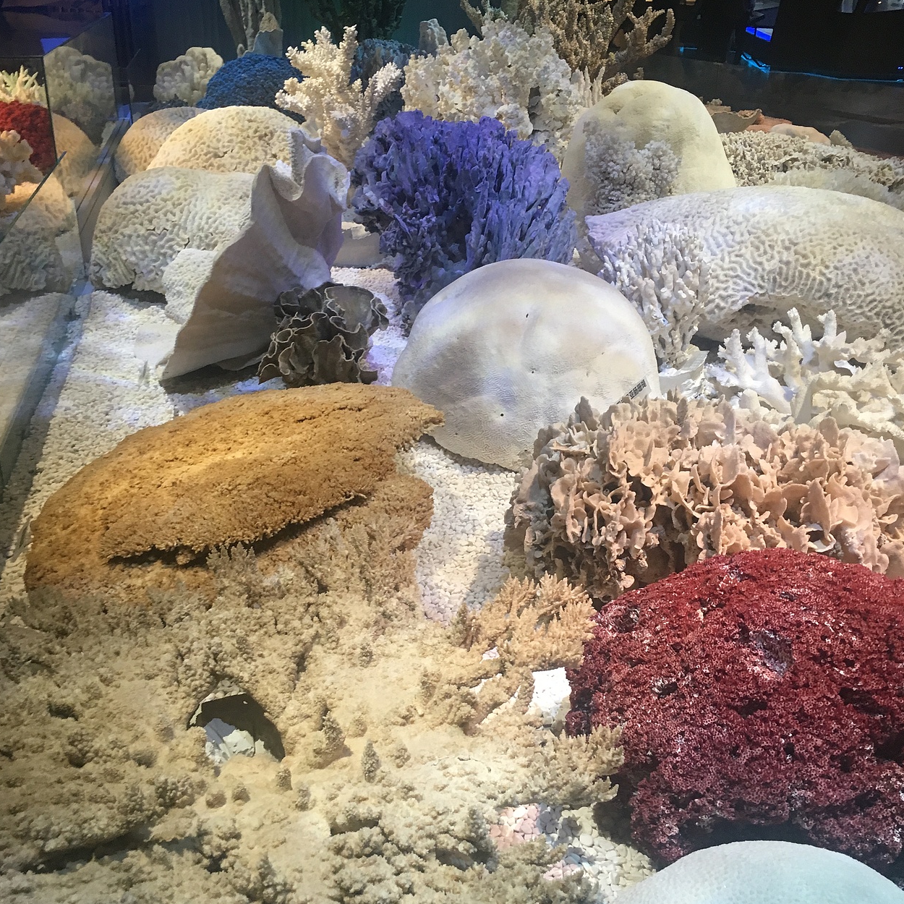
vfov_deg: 47.2
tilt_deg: -24.2
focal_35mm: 35
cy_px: 459
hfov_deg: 47.2
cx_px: 443
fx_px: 1034
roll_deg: -1.1
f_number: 2.2
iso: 125
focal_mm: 4.15
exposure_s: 1/33
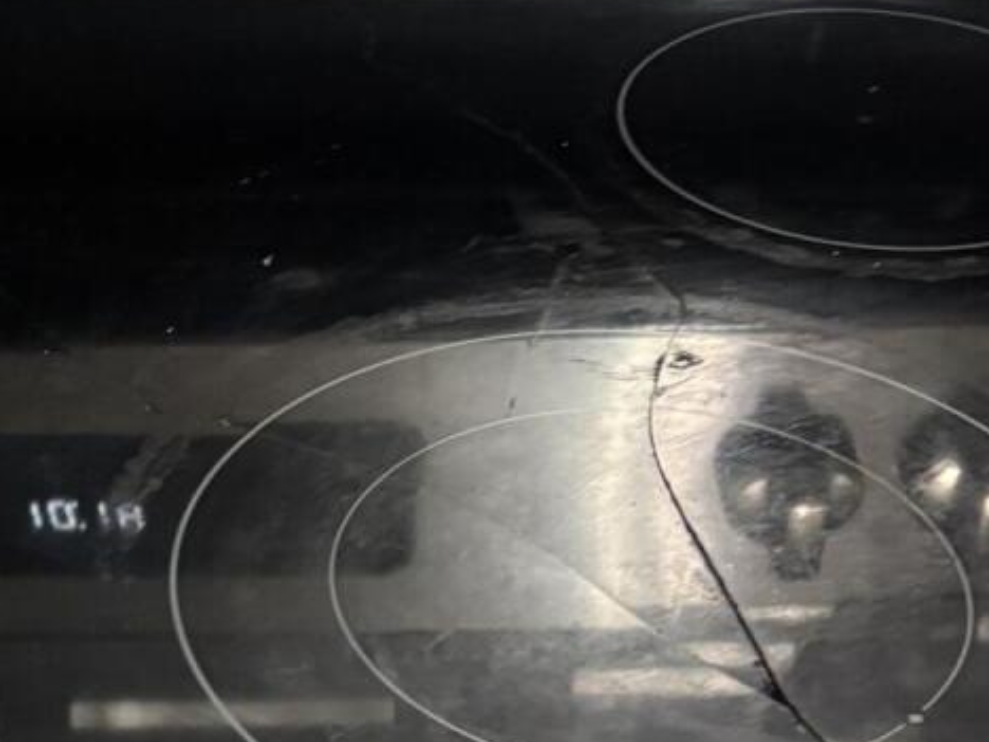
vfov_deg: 13.3
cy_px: 499
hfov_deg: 17.5
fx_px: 3171
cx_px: 158
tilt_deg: -35.4
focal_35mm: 111
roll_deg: +0.7
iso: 500
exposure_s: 1/30
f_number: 1.6
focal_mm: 5.96
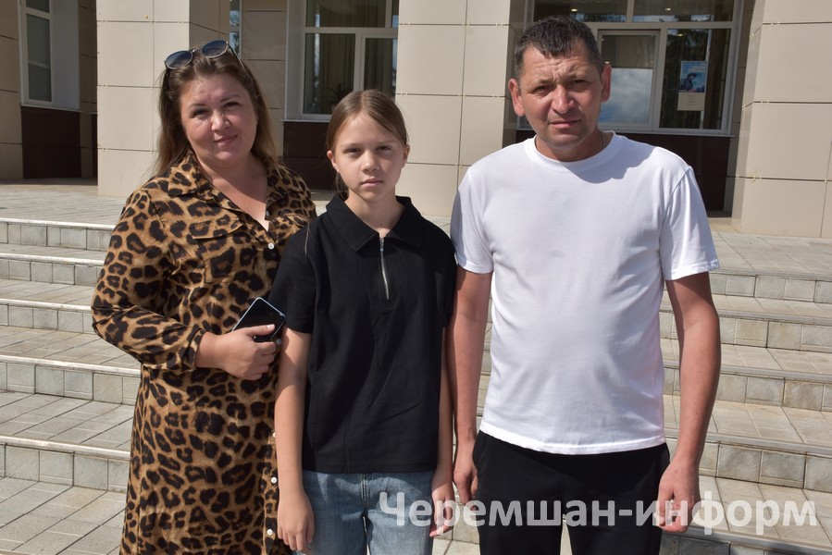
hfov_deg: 49.5
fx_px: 902
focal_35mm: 39
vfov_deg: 34.2
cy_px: 278
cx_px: 416
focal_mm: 26
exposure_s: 1/200
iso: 100
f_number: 13
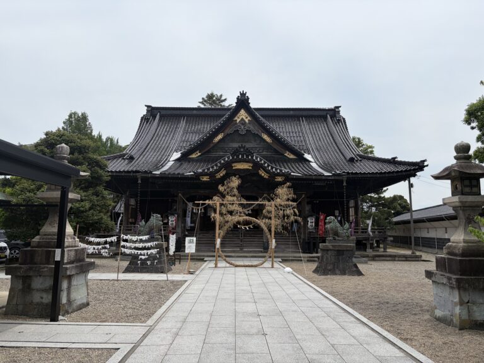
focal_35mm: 26
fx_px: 364
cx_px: 242
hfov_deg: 67.3
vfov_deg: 53.1
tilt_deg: +8.4
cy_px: 182
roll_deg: +0.0
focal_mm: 5.96
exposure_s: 1/5348
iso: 50
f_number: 1.6
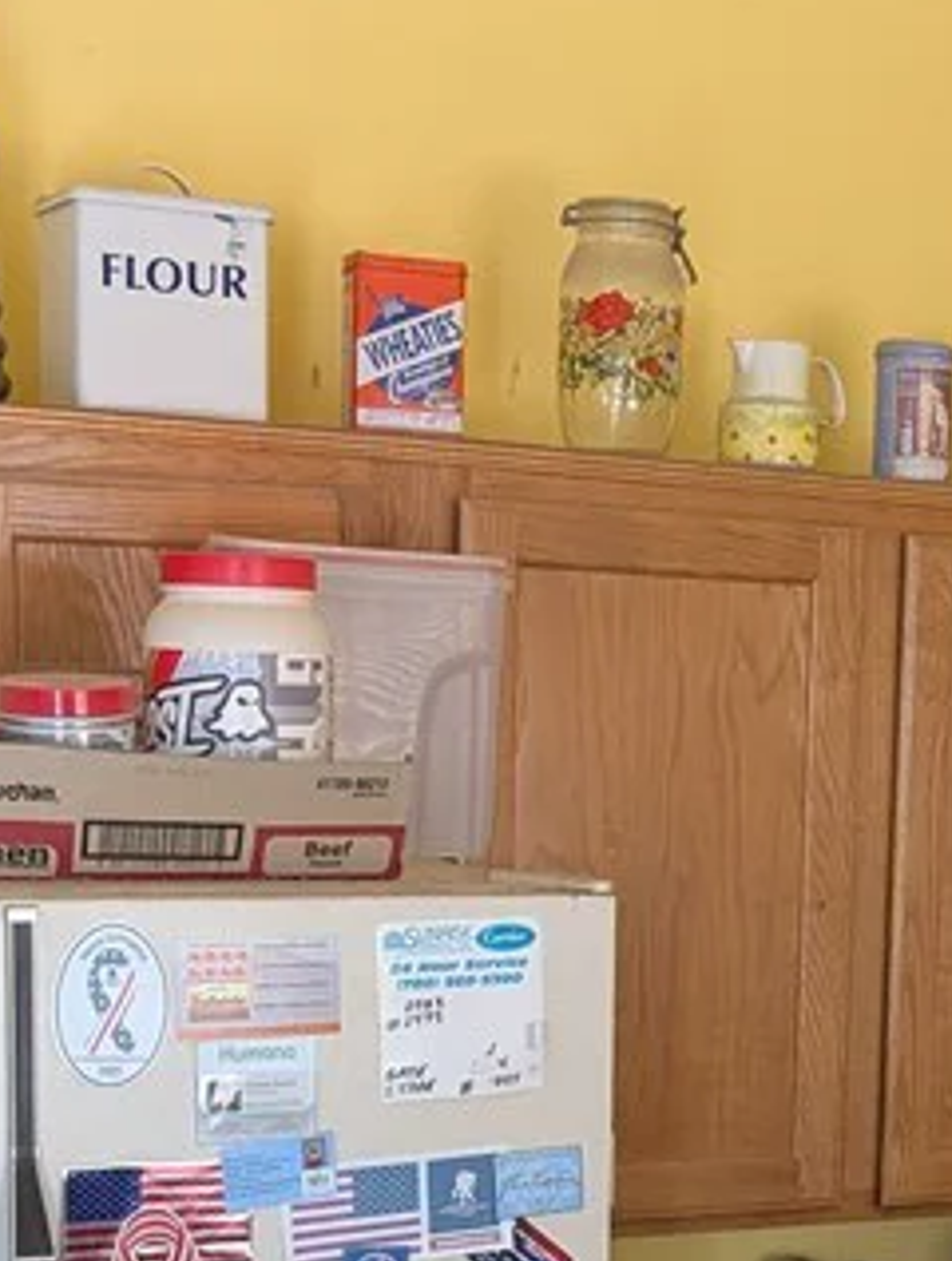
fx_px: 2812
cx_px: 851
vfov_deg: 24.7
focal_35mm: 77
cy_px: 1081
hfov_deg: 18.9
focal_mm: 6.9
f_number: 1.68
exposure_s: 1/240
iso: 1058
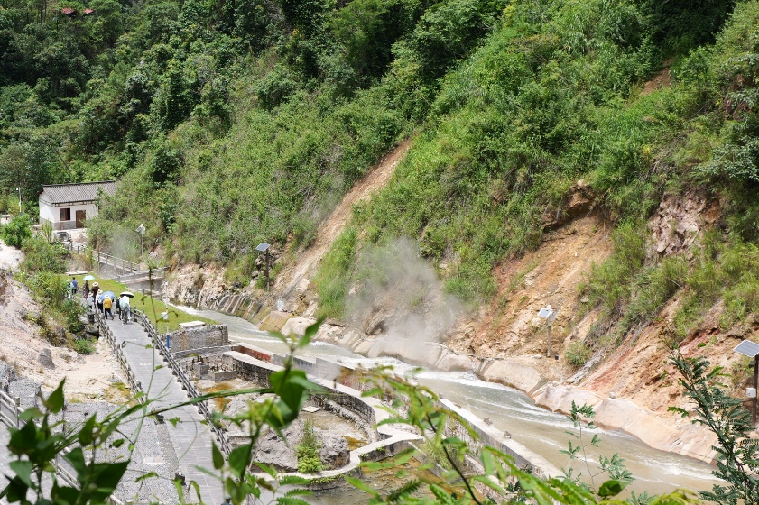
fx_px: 1243
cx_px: 132
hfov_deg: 32.8
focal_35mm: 59
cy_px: 222
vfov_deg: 23.0
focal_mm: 31
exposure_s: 1/250
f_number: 5.6
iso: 100
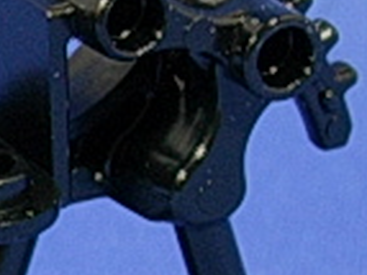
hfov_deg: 5.9
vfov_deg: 4.4
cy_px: 159
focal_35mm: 335
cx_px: -172
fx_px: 3549
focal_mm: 11.3
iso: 70
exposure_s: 1/4.2
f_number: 3.8
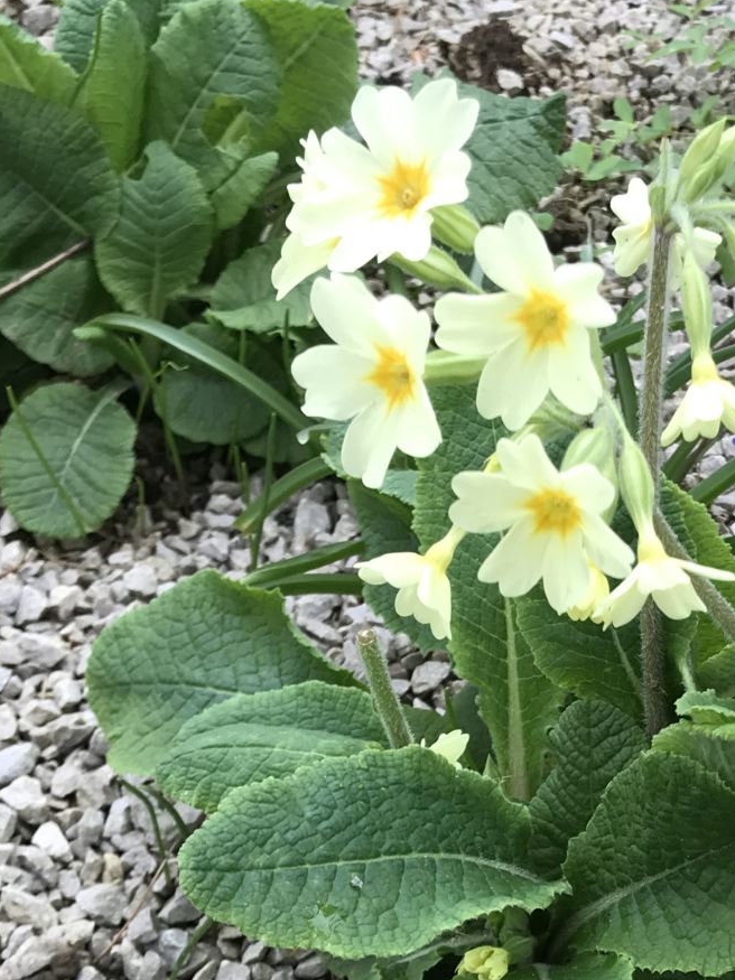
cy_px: 865
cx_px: 566
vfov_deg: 29.2
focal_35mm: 64
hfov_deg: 22.7
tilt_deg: -46.9
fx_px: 1812
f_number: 1.8
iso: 20
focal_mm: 3.99
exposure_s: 1/100
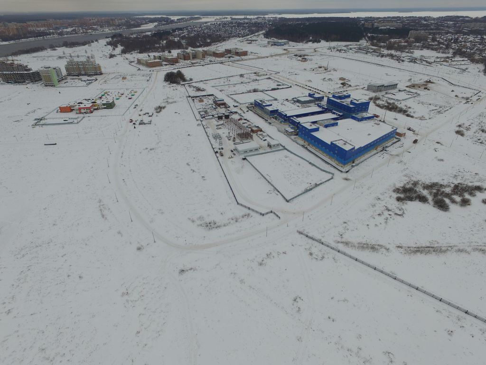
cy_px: 182
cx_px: 243
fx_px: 281
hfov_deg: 81.7
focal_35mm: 20
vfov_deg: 66.0
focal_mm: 3.61
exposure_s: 1/329
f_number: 2.8
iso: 100
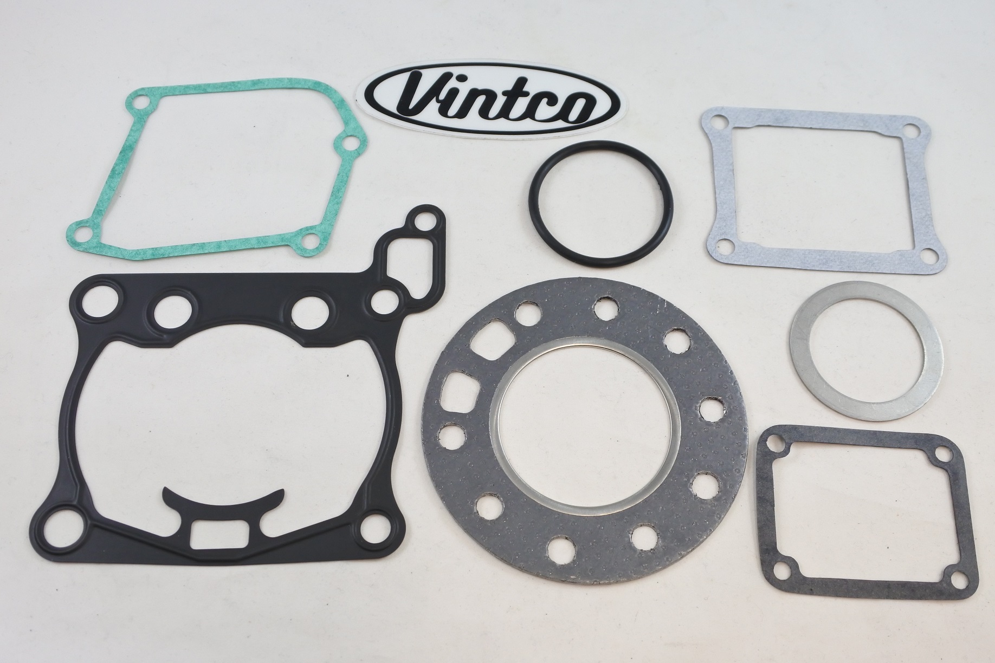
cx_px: 498
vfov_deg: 38.9
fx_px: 940
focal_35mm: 34
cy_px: 332
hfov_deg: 55.8
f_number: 4
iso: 400
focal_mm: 12.8
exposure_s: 1/125
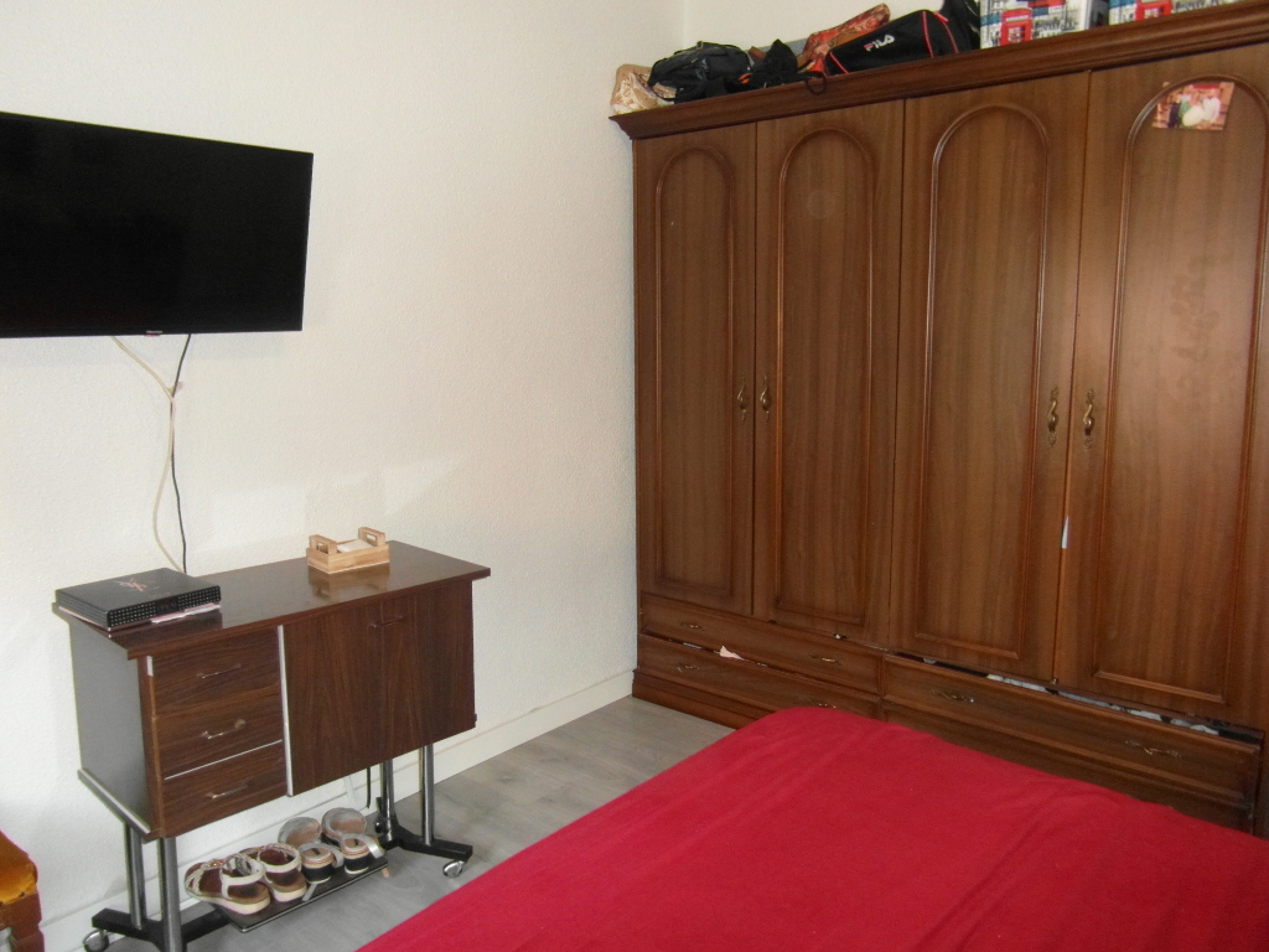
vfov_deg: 56.8
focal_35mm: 24
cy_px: 476
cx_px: 634
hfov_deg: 71.6
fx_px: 880
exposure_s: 1/30
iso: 400
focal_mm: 4
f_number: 3.2
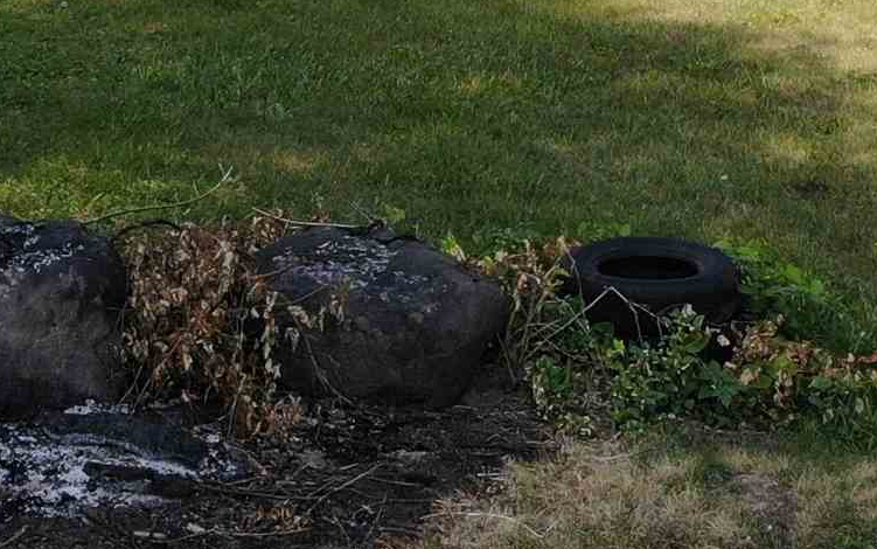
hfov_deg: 20.0
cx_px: 330
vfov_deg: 11.9
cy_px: -325
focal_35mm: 104
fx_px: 2487
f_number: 2.8
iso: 100
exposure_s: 1/433
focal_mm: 4.5
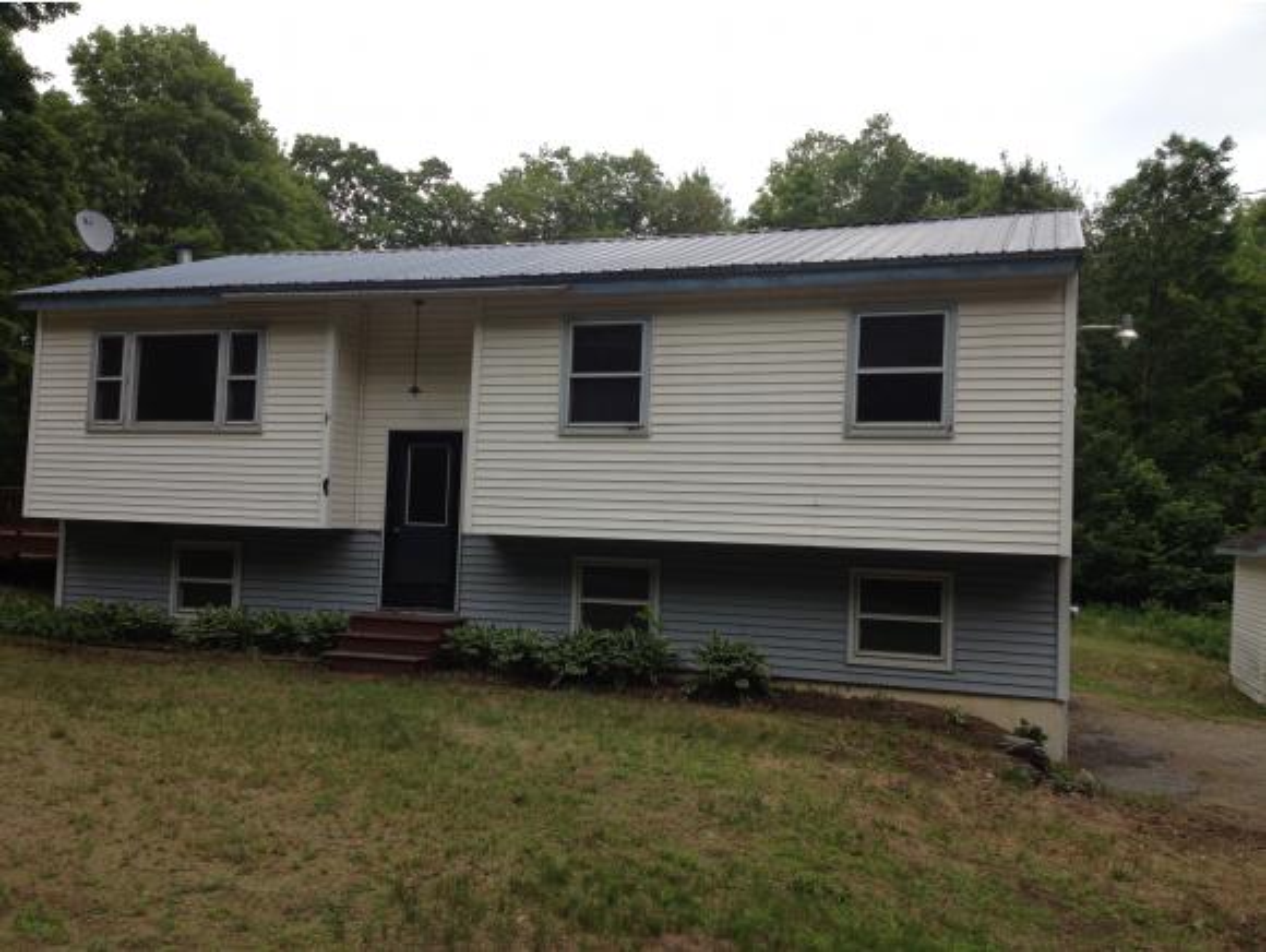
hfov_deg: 52.6
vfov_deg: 40.8
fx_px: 1281
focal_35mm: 35
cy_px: 476
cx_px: 633
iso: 50
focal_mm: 4.28
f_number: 2.4
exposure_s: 1/307
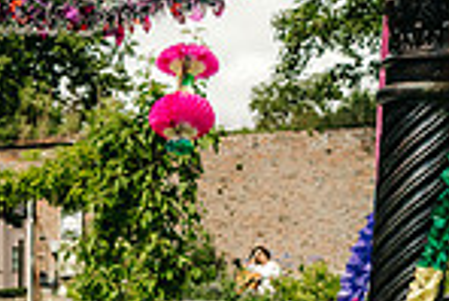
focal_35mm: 94
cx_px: -6
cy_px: 506
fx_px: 1174
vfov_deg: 13.4
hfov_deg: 20.9
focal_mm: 24
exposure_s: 1/1250
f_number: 3.5
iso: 100
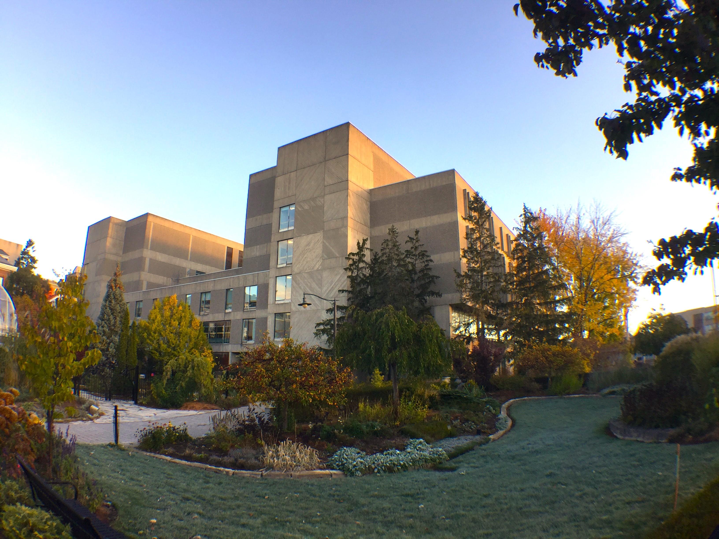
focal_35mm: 29
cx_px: 360
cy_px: 270
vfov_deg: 48.2
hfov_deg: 61.7
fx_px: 602
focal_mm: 4.15
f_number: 2.2
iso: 32
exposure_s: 1/235
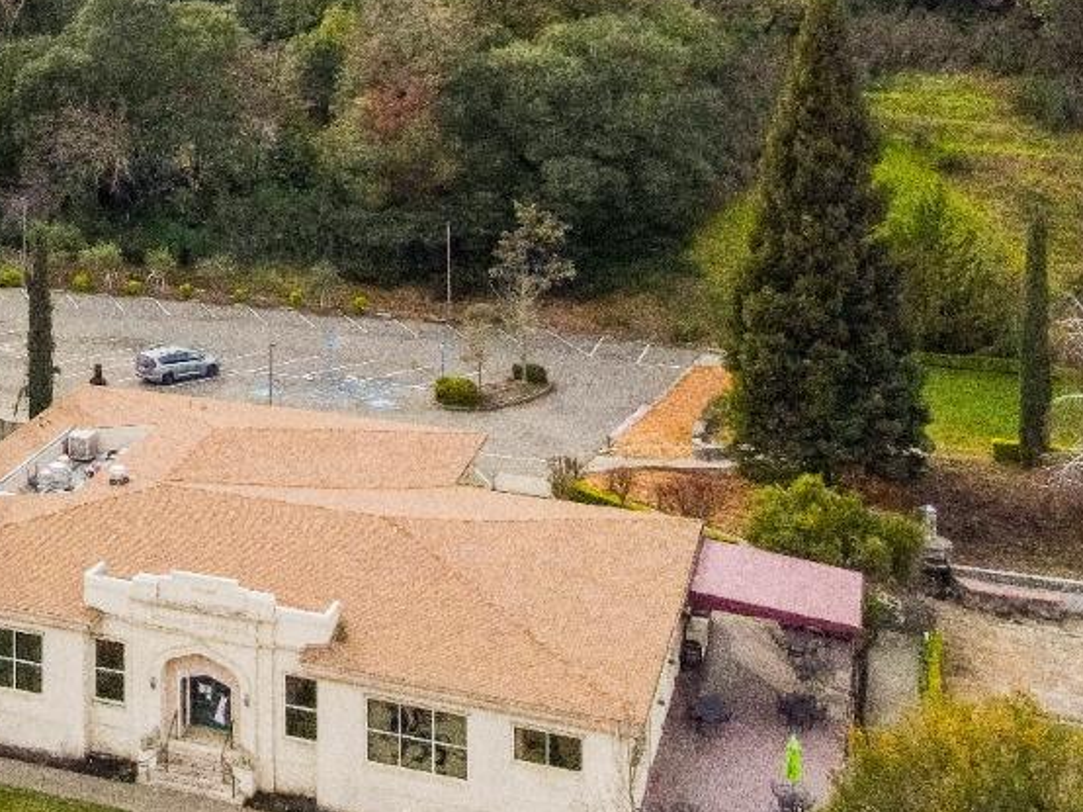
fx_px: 2033
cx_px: -313
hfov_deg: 25.7
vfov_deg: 21.7
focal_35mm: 65
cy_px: -23
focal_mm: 4.5
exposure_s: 1/640
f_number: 2.8
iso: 100
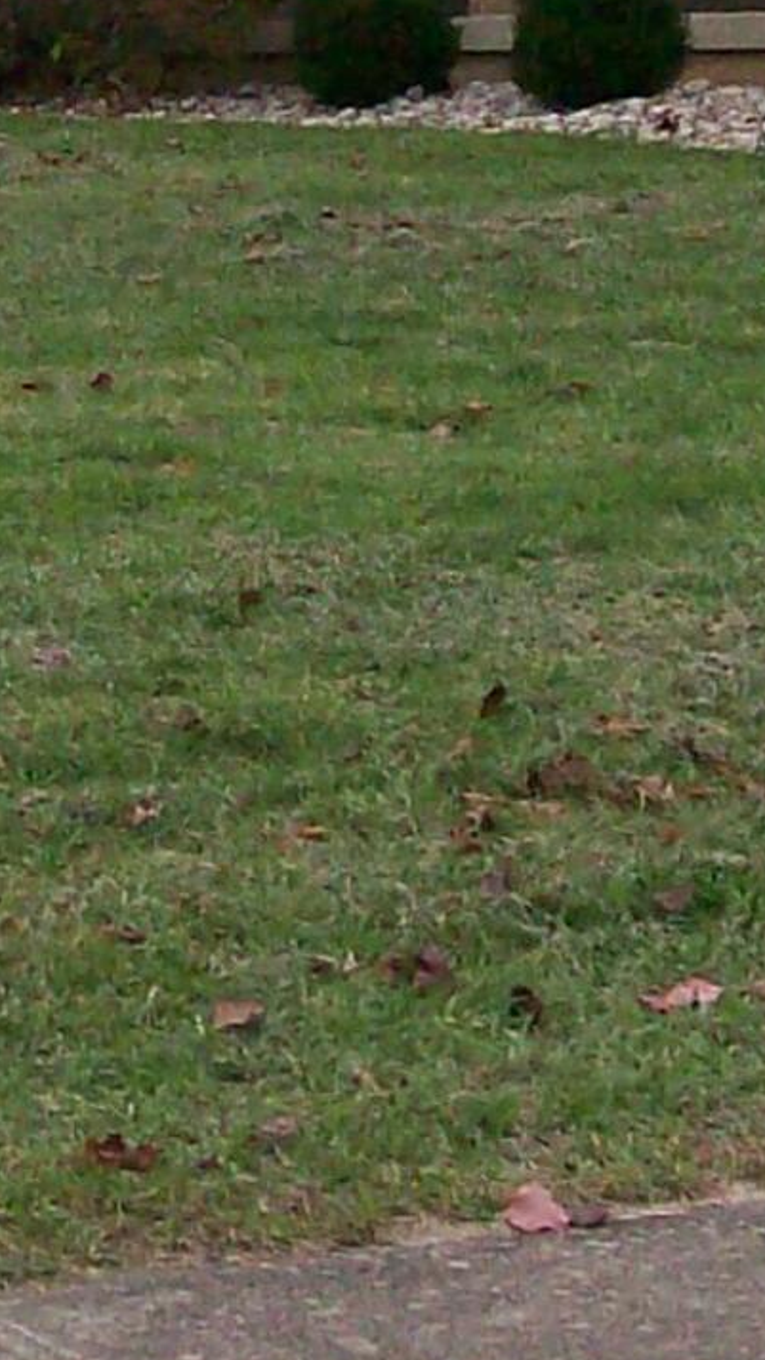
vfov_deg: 13.0
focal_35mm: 165
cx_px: 76
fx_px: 5951
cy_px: 287
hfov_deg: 7.3
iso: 140
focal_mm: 6
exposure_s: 1/64
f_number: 2.7
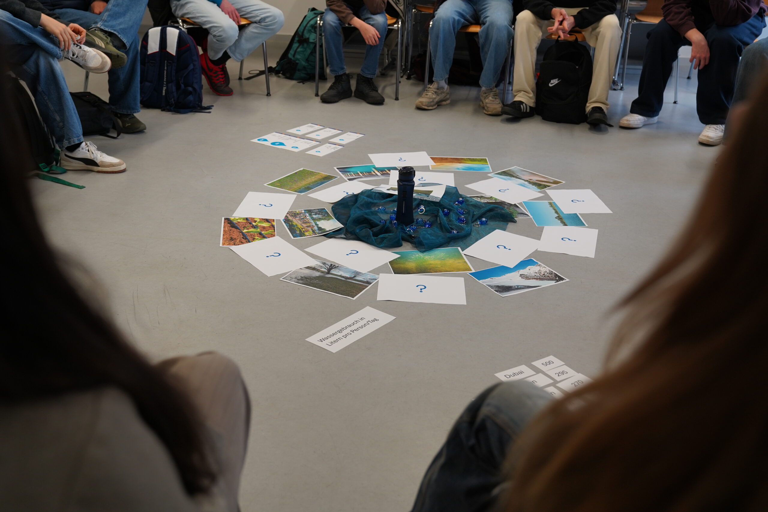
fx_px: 875
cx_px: 384
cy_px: 256
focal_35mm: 41
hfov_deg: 47.4
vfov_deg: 32.6
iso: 800
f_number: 4
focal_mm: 41
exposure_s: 1/160
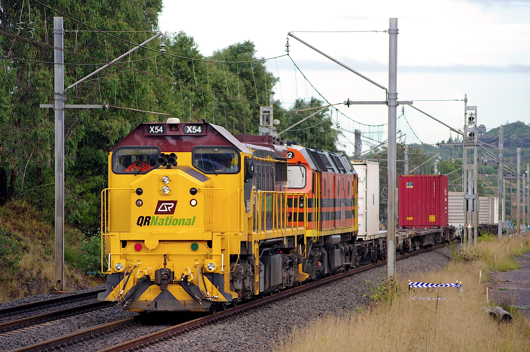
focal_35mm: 200
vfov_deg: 6.9
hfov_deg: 10.3
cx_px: 265
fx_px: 2934
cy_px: 176
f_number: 5.6
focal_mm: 133
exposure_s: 1/320
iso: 400
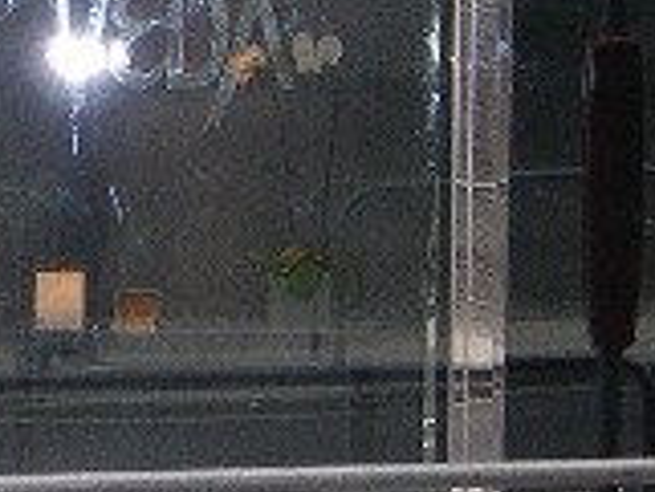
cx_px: -155
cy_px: 37
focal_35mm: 189
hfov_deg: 10.3
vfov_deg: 7.8
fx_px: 3579
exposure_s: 1/60
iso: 208
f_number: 2.8
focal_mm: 8
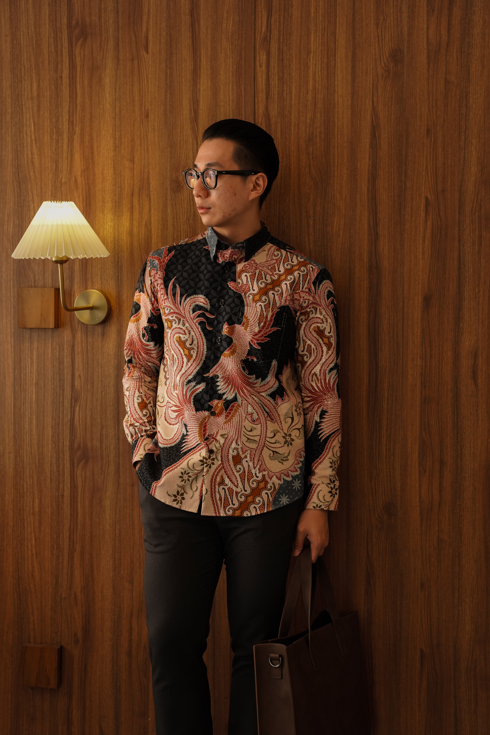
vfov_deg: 38.5
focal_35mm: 52
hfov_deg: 26.2
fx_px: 1051
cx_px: 245
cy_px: 368
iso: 1600
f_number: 5
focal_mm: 51.5
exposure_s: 1/160
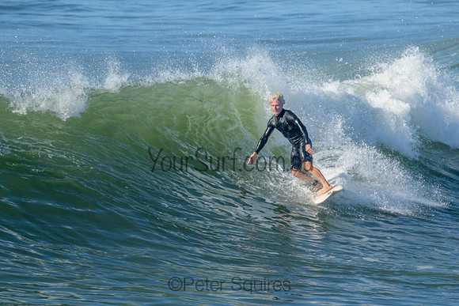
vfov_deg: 1.2
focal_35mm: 1107
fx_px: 14112
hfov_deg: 1.9
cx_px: 284
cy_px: 152
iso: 1250
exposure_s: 1/2000
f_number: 11
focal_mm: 800
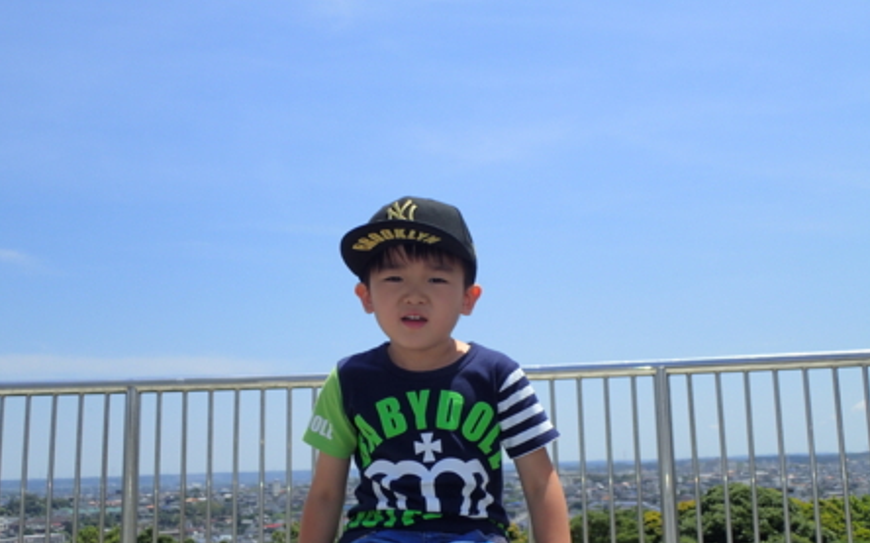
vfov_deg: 29.8
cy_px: 300
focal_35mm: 43
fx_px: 1019
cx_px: 431
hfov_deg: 46.2
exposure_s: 1/125
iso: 100
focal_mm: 7.34
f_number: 11
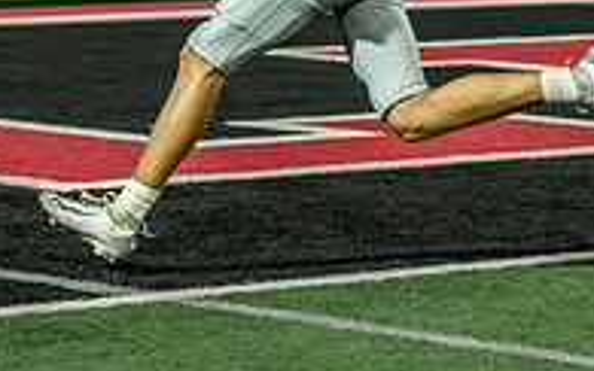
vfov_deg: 5.0
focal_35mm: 263
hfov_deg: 8.0
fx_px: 4259
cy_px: -109
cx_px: 283
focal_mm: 80
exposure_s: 1/1250
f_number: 2.8
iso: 6400
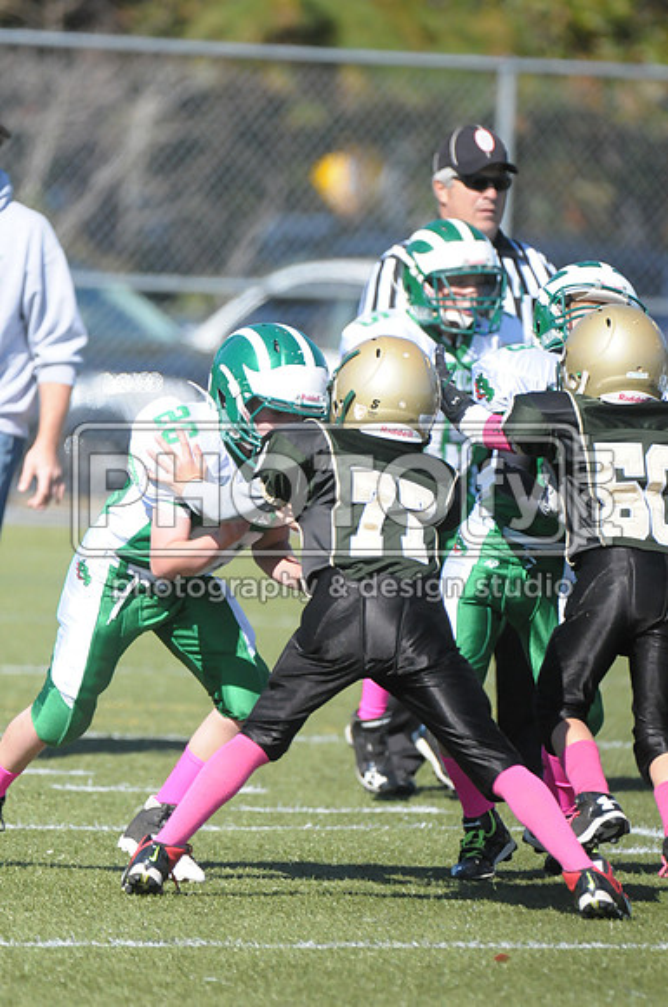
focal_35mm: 495
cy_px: 504
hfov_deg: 2.8
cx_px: 334
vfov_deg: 4.2
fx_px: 13818
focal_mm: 330
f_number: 4
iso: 1600
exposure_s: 1/8000
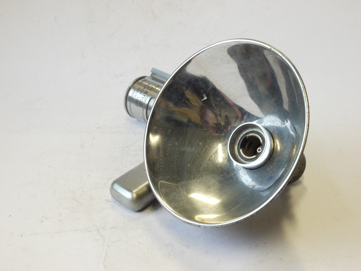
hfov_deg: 32.2
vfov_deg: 24.4
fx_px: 626
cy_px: 136
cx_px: 180
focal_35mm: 60
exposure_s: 1/20
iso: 800
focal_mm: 30
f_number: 14
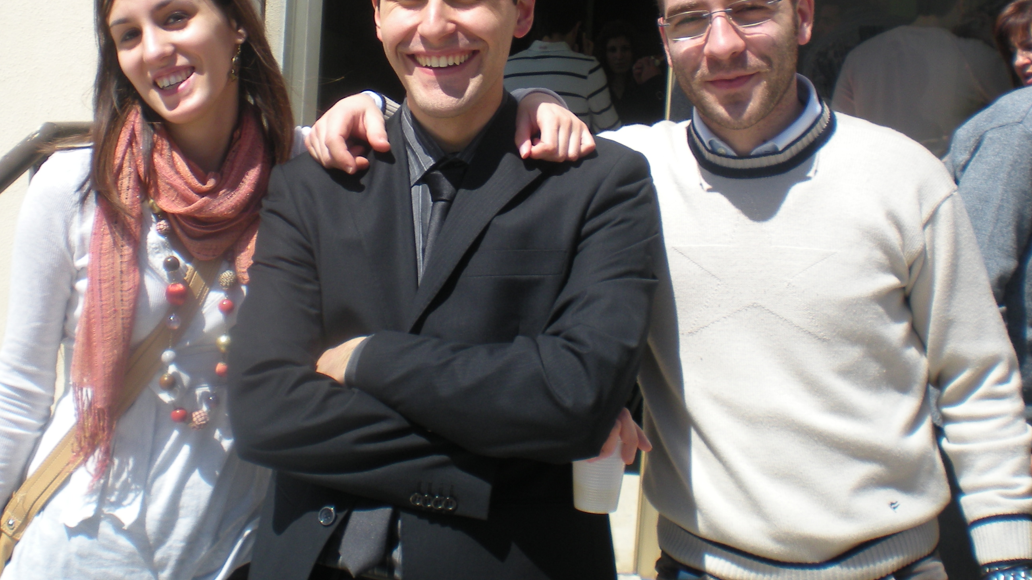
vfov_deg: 22.9
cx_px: 461
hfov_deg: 39.8
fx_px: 1423
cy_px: 182
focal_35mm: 52
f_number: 4.6
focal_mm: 6.3
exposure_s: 1/406
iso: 64
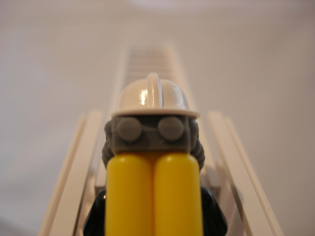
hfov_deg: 49.0
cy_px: 118
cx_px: 158
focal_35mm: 38
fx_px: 346
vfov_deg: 37.7
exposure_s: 1/6.2
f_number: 2.8
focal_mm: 7.8
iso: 64
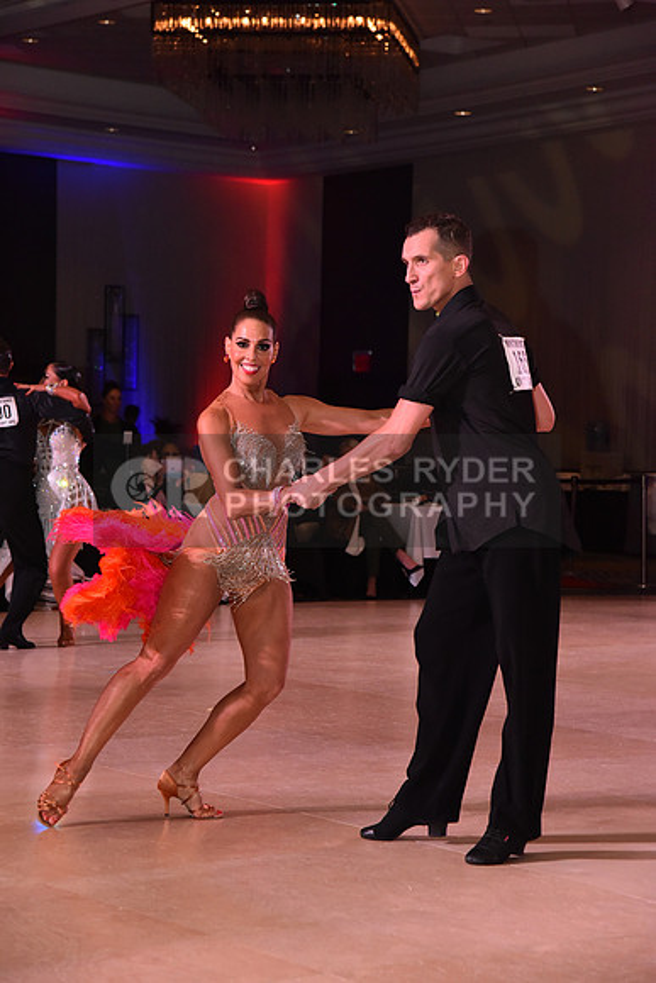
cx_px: 328
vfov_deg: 23.9
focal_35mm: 85
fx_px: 2322
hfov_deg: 16.1
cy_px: 492
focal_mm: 85
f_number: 6.3
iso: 2500
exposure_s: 1/320
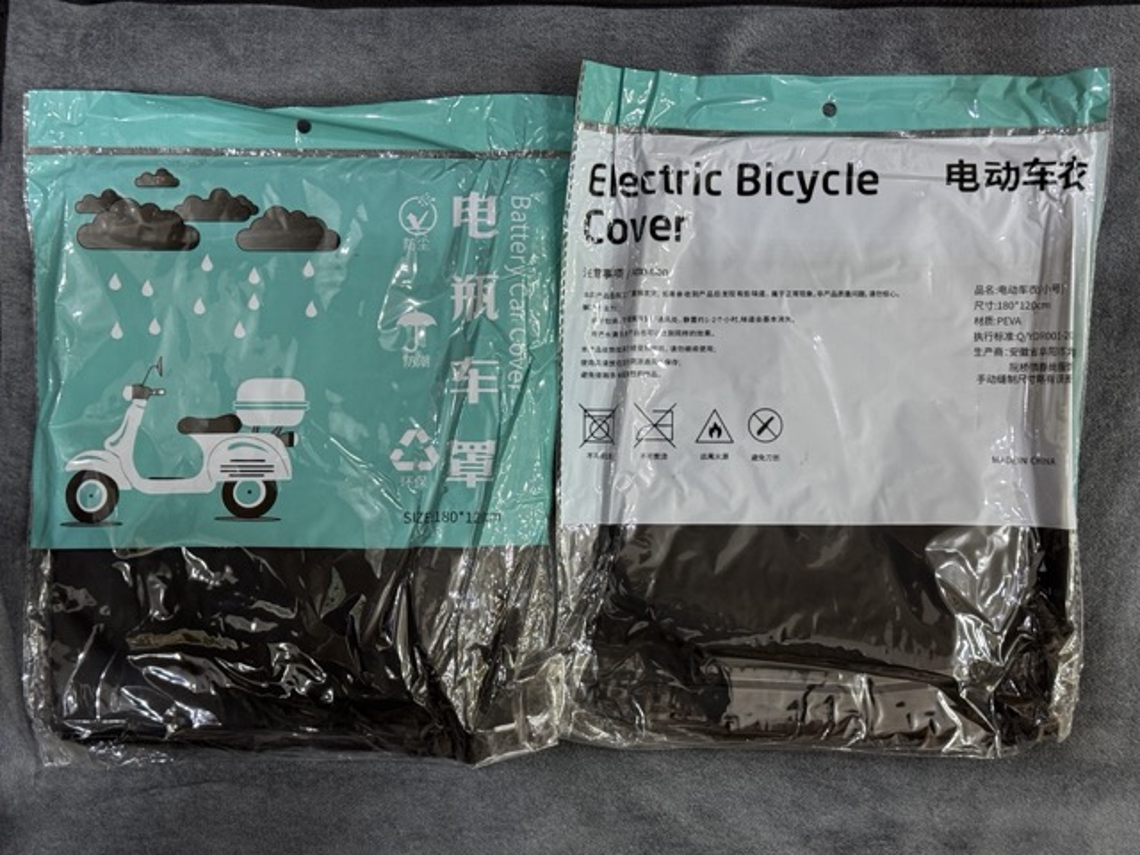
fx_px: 1581
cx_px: 570
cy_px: 428
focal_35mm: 48
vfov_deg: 30.3
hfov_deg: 39.7
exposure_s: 1/50
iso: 160
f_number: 1.78
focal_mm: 6.76
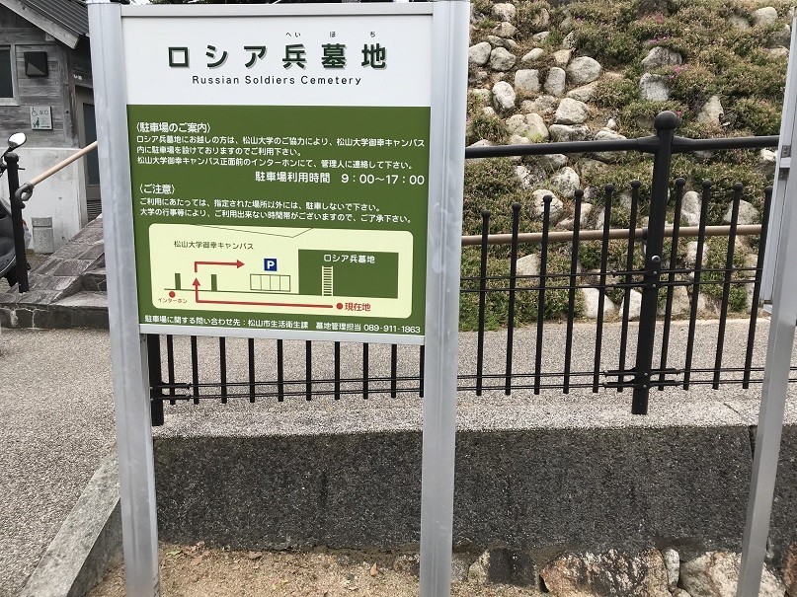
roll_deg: -1.8
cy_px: 298
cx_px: 398
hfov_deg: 63.5
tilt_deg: -9.5
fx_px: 645
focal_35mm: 28
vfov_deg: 49.7
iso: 20
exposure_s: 1/529
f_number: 1.8
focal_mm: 3.99
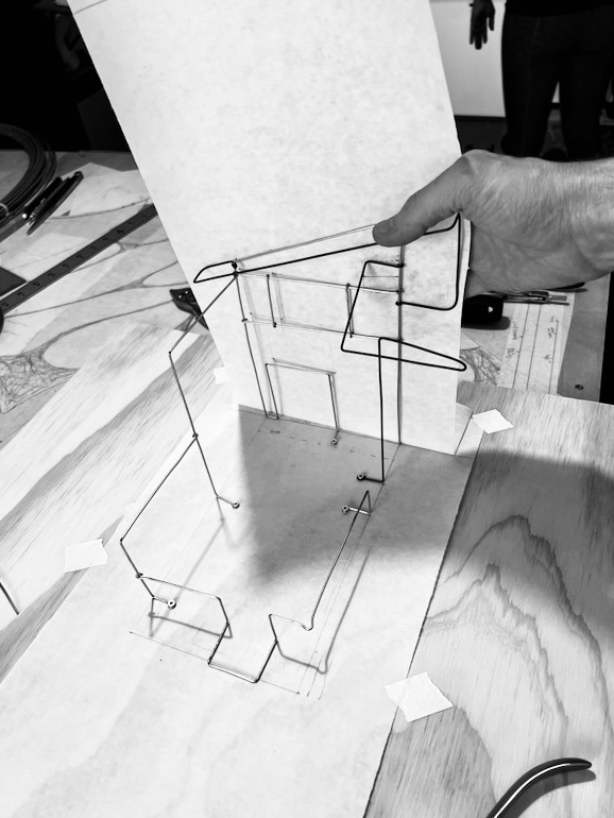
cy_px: 412
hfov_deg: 51.4
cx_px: 315
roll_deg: +9.9
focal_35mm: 27
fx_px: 638
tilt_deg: -44.2
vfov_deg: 65.3
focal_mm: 5.7
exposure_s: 1/111
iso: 125
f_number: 1.5
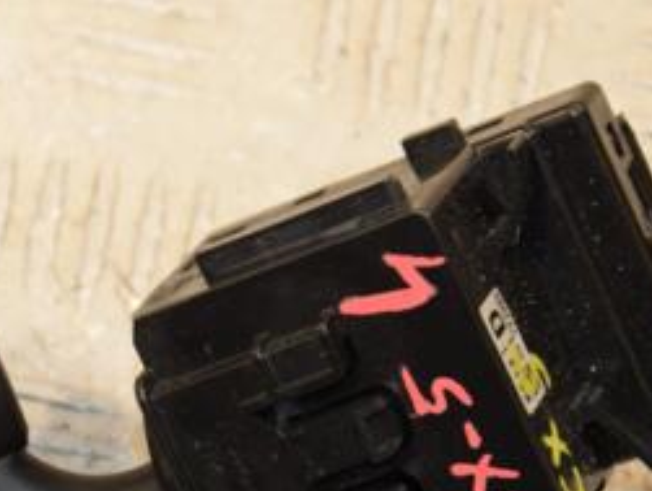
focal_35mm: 258
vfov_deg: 5.8
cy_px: 392
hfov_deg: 7.6
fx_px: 4869
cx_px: 39
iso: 800
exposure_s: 1/200
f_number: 7.1
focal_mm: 75
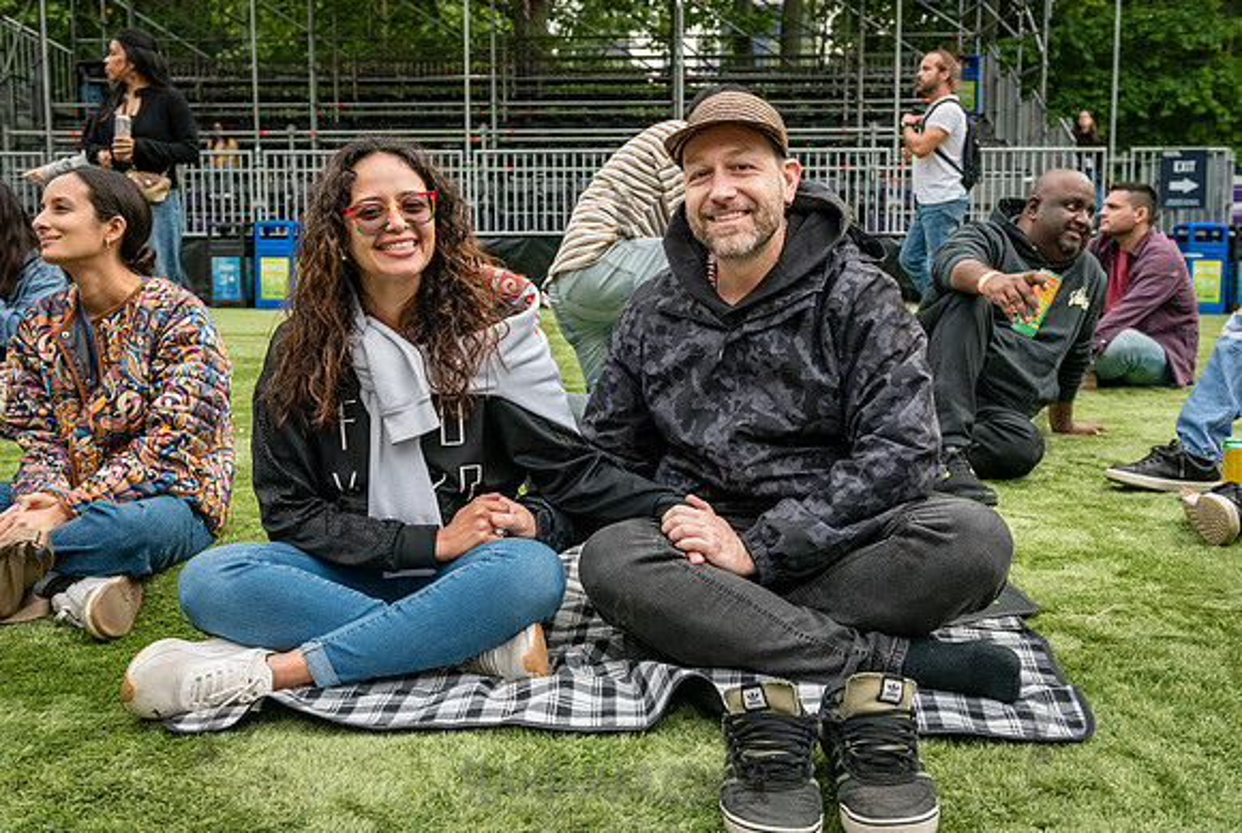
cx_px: 605
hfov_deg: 50.9
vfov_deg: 35.4
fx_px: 1303
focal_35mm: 38
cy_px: 389
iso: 4000
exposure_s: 1/2000
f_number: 4.5
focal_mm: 34
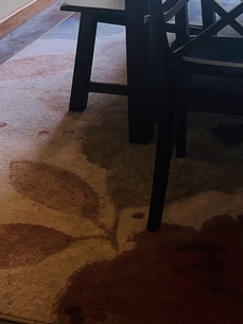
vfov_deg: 19.7
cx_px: 233
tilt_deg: -11.7
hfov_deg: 15.8
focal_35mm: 92
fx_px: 861
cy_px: -87
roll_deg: -0.9
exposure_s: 1/120
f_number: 1.5
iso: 40
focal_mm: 5.7
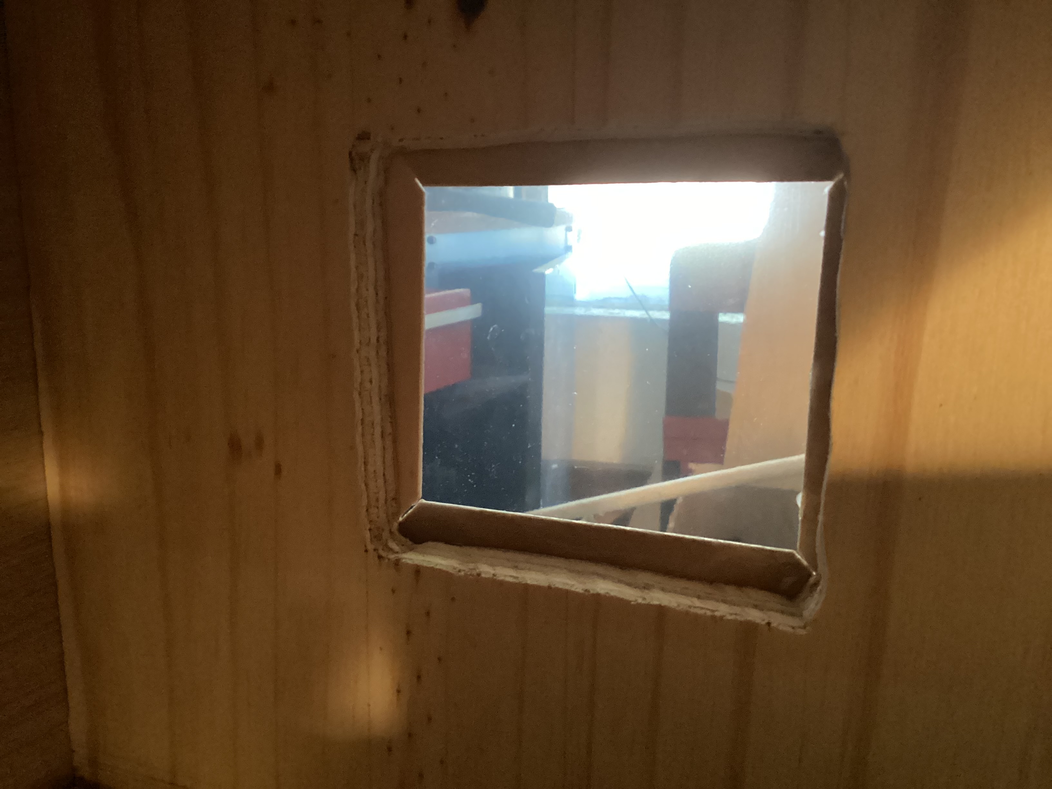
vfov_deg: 45.4
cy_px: 394
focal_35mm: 31
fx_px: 942
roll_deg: +0.3
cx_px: 526
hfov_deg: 58.4
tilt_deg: -12.5
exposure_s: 1/24
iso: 640
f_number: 2.4
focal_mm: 3.3
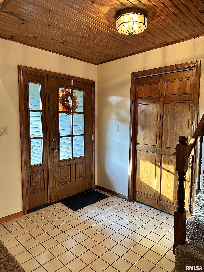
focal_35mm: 24
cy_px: 136
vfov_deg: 71.6
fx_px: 189
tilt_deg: -6.0
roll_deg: -0.5
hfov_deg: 56.8
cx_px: 102
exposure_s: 1/60
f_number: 1.78
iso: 250
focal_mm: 6.86
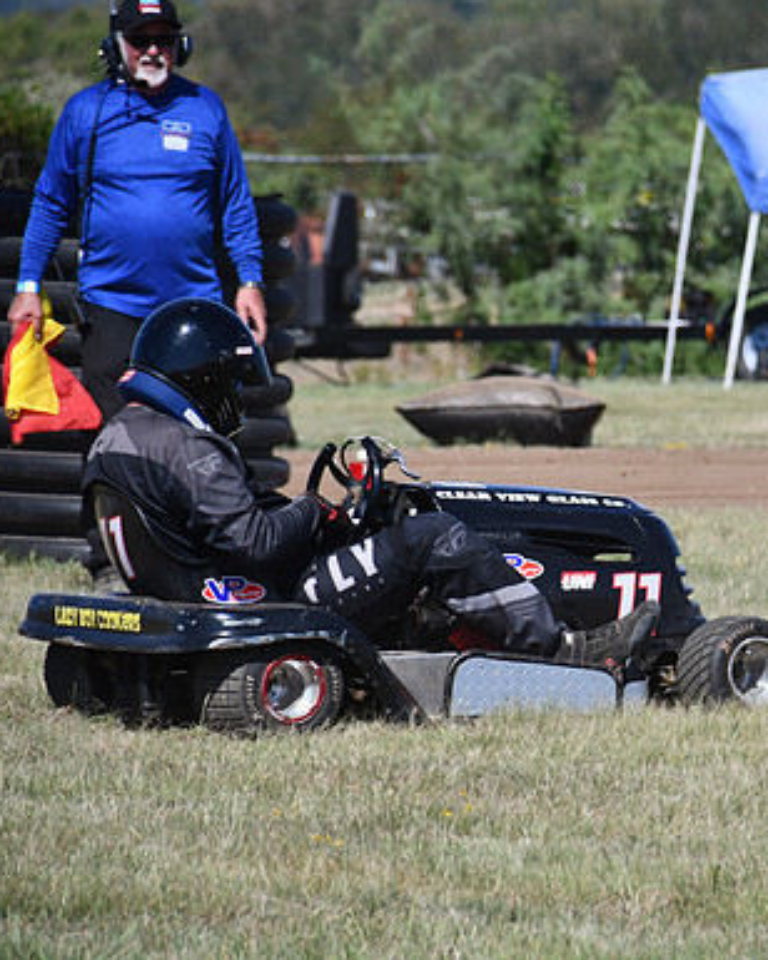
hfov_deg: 2.9
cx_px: 671
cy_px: 480
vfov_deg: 3.6
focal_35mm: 531
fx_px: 15087
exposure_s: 1/500
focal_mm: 250
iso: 160
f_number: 8
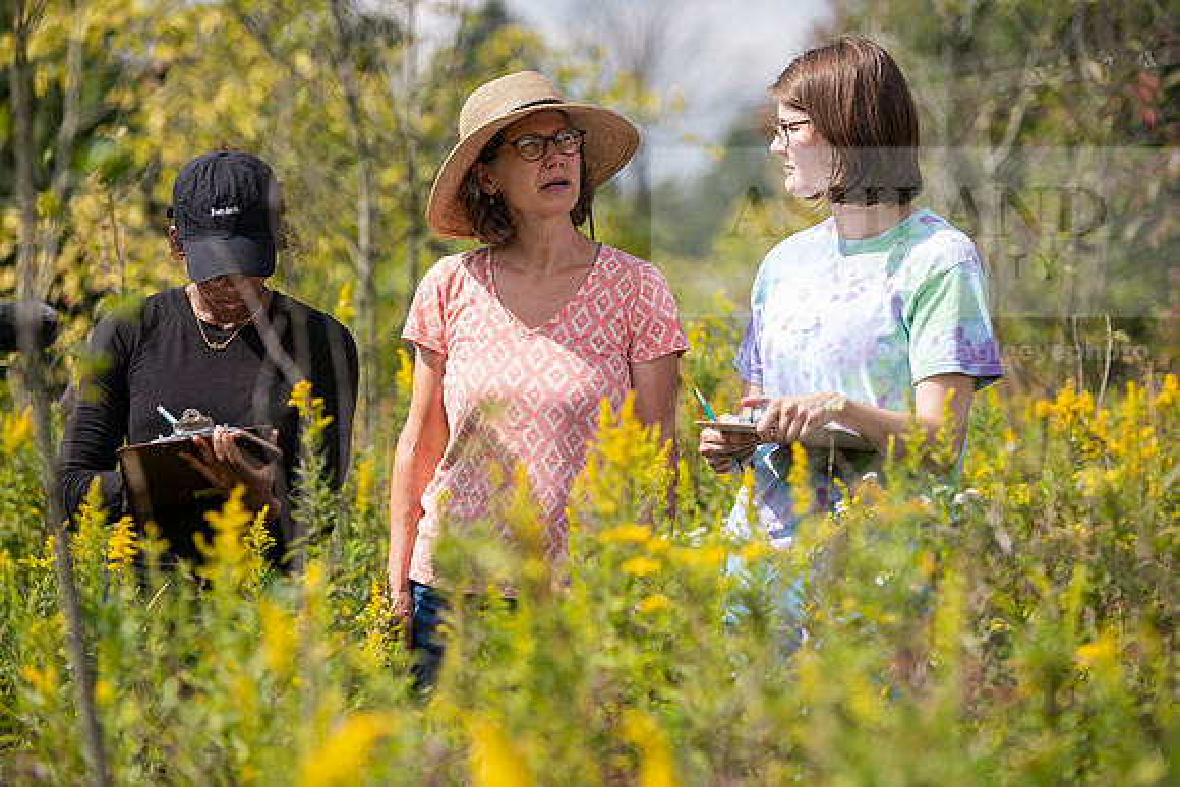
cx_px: 590
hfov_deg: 16.8
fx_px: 4000
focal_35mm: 122
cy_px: 394
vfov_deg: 11.2
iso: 50
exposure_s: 1/500
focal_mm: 122
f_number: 3.5
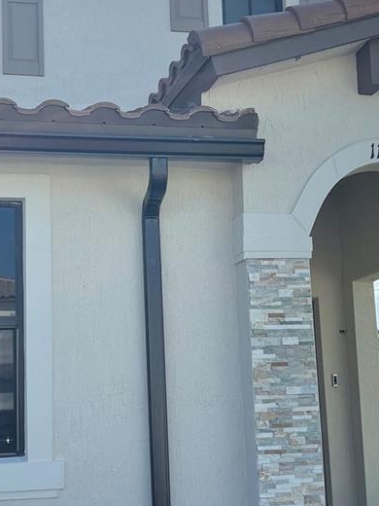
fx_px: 876
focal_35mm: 60
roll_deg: +1.8
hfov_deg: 24.4
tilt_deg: +9.9
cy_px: 268
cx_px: 163
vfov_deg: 32.2
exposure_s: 1/3448
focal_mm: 5.1
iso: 32
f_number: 1.6
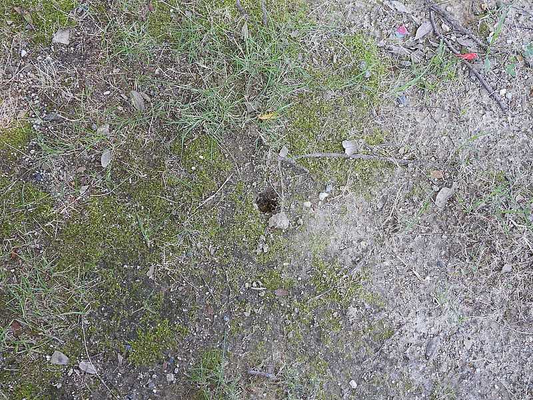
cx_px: 266
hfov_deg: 40.4
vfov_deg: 30.9
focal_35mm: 47
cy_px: 200
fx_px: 724
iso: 100
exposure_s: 1/50
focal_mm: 8.4
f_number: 3.2
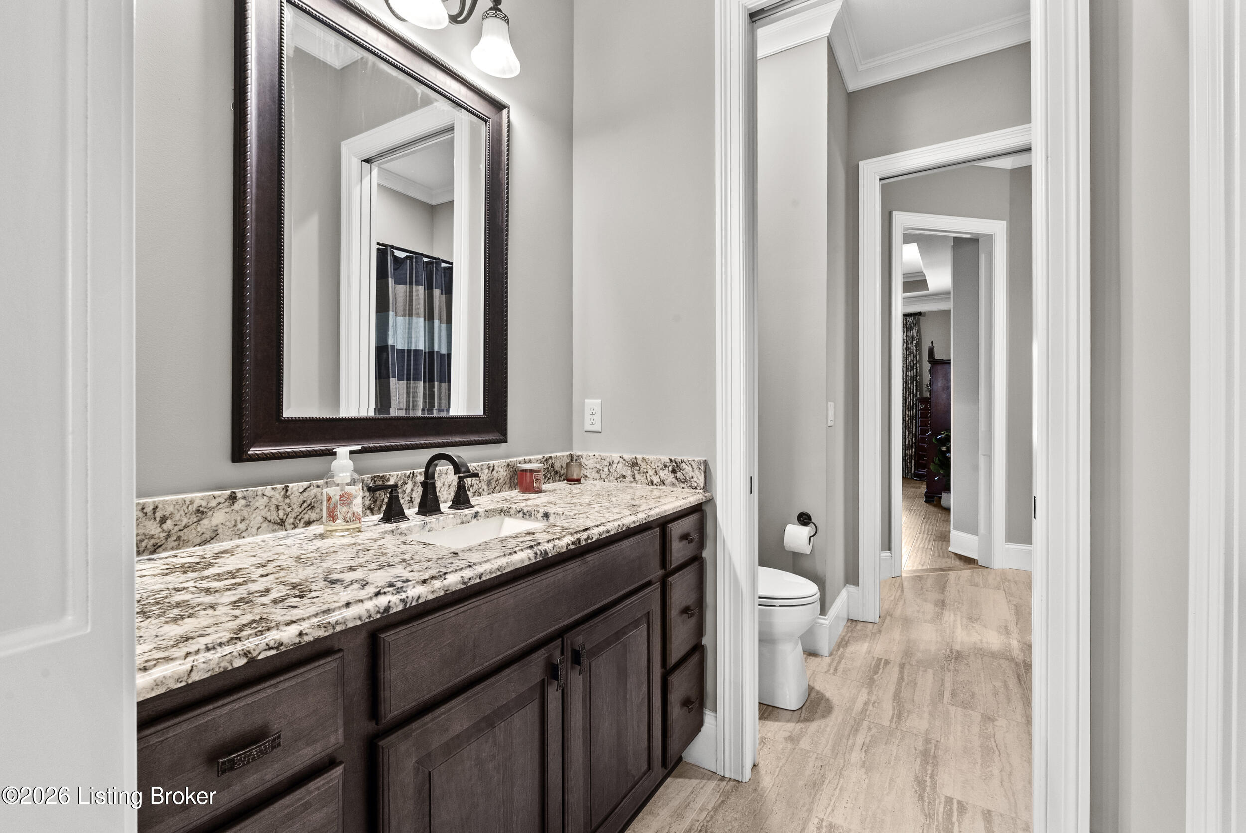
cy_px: 416
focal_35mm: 16
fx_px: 554
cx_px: 623
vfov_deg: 73.8
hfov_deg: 96.7
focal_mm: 16
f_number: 11
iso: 1000
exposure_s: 1/2.5
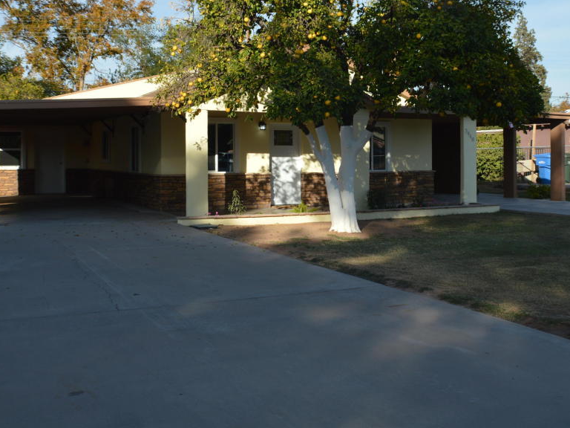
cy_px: 143
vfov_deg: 27.9
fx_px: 856
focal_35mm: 52
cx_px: 267
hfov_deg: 36.8
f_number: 8
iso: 100
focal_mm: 24
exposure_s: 1/250
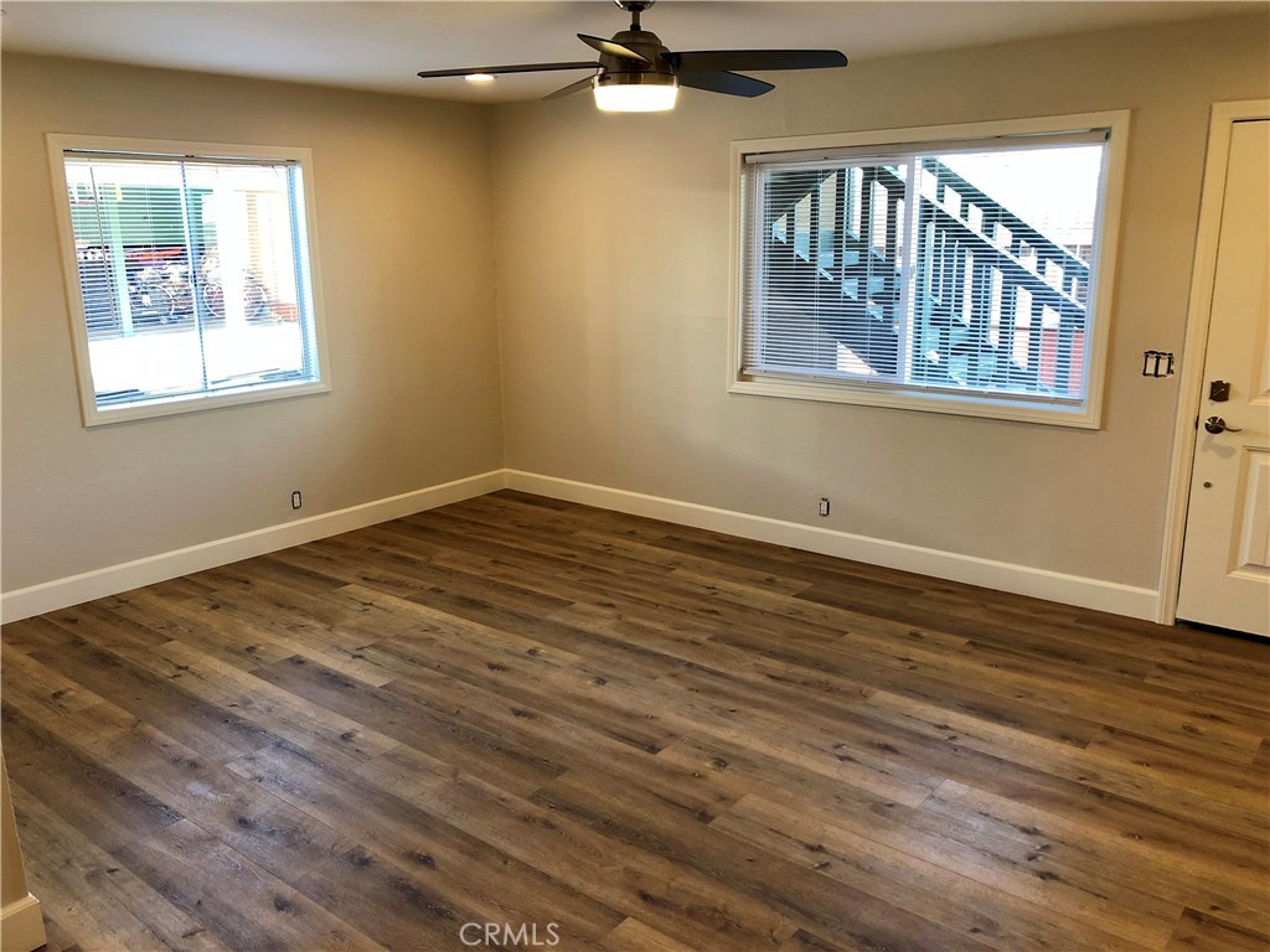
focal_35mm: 28
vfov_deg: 49.7
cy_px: 476
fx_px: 1027
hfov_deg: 63.4
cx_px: 635
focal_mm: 4
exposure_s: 1/30
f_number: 1.8
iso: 20
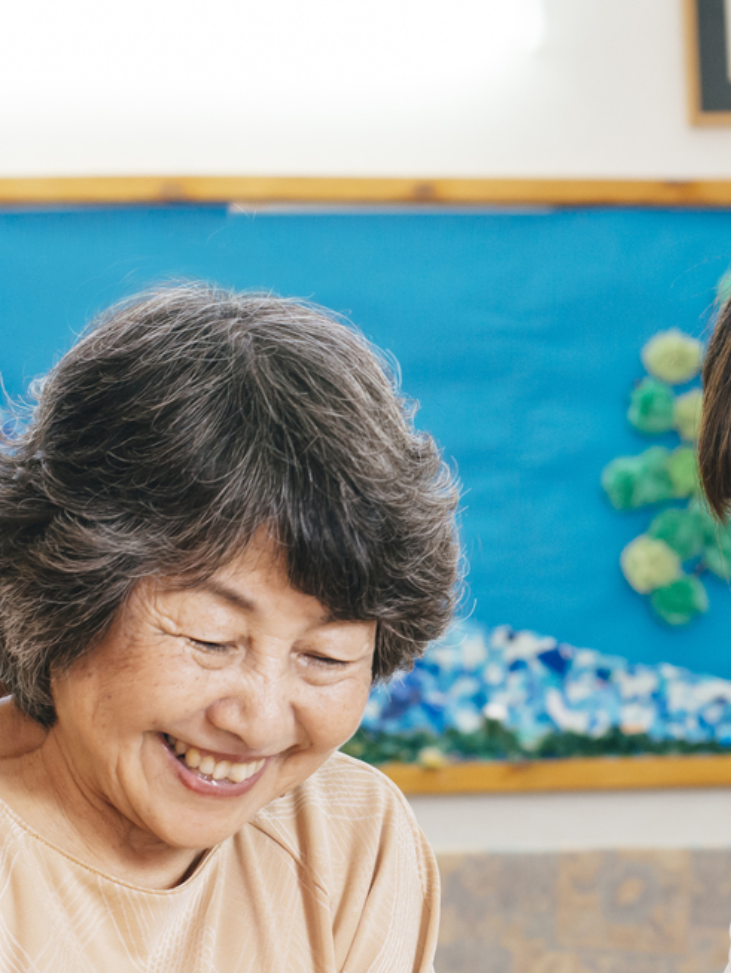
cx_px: 591
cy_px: 576
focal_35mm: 147
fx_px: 4136
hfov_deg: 10.1
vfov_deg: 13.4
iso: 800
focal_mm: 50
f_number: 5.6
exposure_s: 1/80
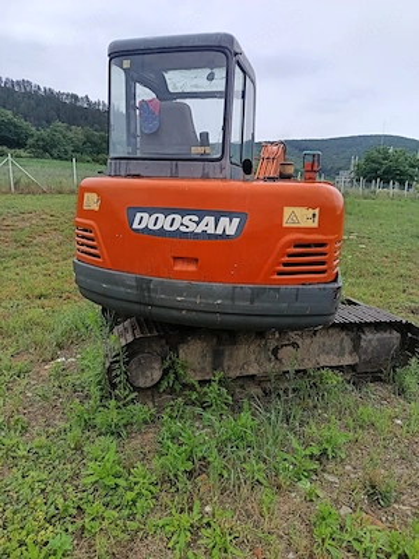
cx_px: 210
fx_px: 387
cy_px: 280
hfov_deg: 56.8
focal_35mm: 24
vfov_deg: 71.6
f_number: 1.75
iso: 461
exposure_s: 1/900
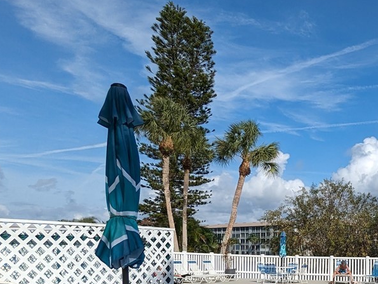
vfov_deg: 31.7
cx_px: 428
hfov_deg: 36.2
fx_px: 470
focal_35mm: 43
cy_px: 266
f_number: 2.2
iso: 45
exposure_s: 1/3096
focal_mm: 2.35
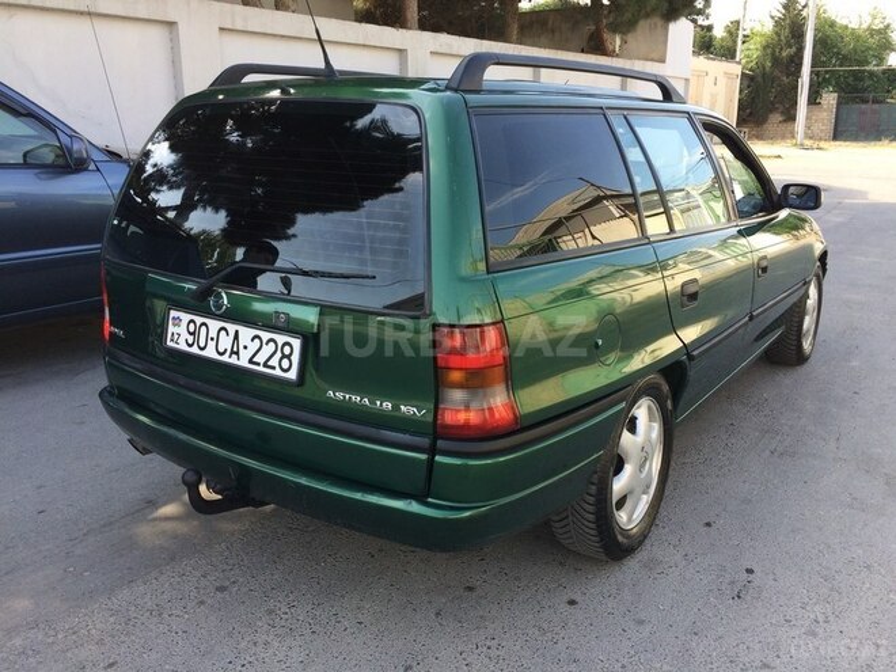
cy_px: 336
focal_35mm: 29
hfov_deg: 61.7
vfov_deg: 48.2
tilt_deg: -17.5
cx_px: 448
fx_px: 751
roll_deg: +0.7
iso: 32
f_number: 2.2
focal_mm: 4.15
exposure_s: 1/270
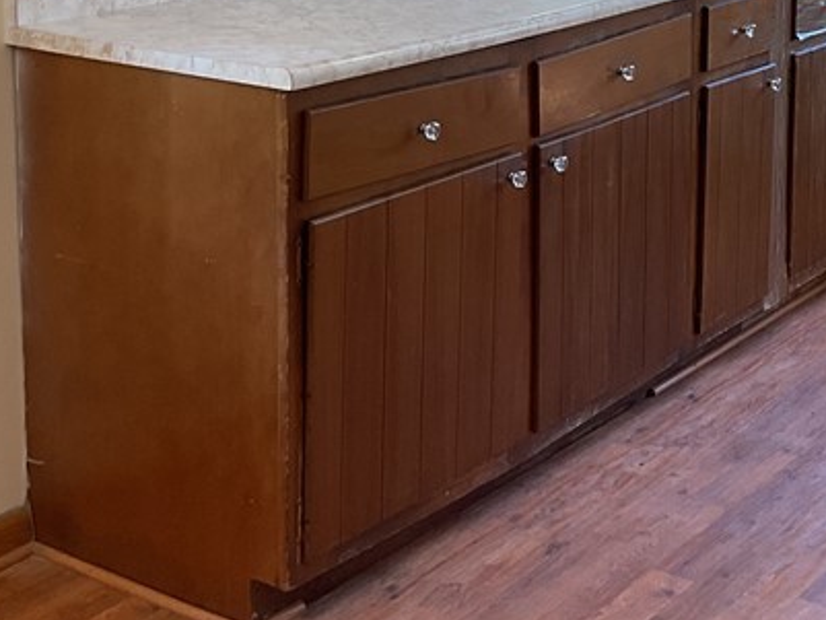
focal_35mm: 74
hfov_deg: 26.0
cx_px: 630
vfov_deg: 19.1
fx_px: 1766
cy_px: -64
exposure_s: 1/60
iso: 40
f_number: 1.8
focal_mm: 3
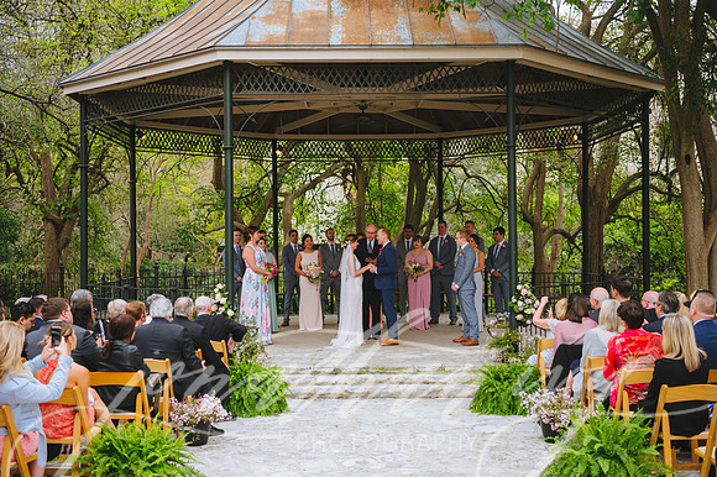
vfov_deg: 28.0
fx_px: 955
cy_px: 238
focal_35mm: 48
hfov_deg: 41.1
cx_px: 358
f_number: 2.8
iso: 400
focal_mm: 48
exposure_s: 1/800
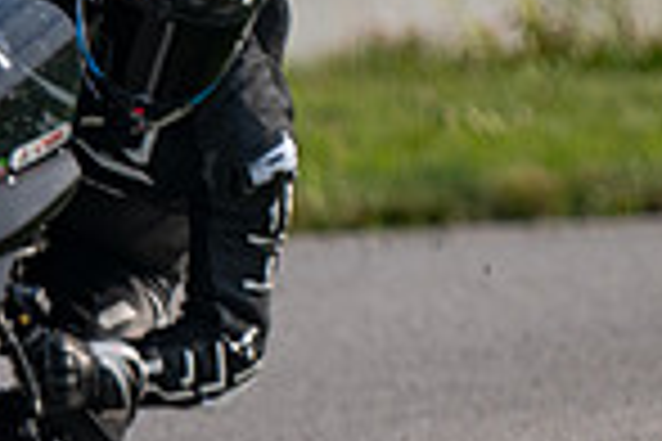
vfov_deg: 0.6
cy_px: 547
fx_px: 43615
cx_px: -347
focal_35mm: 2372
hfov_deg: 0.9
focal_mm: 600
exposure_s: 1/1250
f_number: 6.3
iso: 360
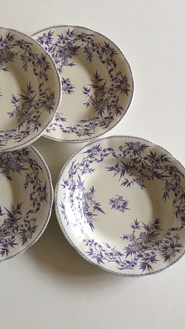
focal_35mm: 43
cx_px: -21
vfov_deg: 47.4
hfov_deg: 25.6
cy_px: 163
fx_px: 375
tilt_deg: -76.2
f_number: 2.2
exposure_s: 1/33
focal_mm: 4.15
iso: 160
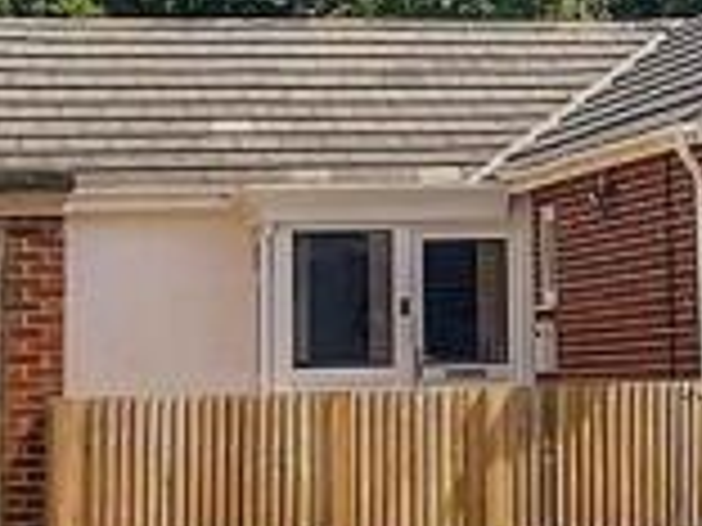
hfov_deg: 10.2
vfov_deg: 7.8
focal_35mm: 190
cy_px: -58
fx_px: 3853
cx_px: 855
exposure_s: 1/2100
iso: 16
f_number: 1.8
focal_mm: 3
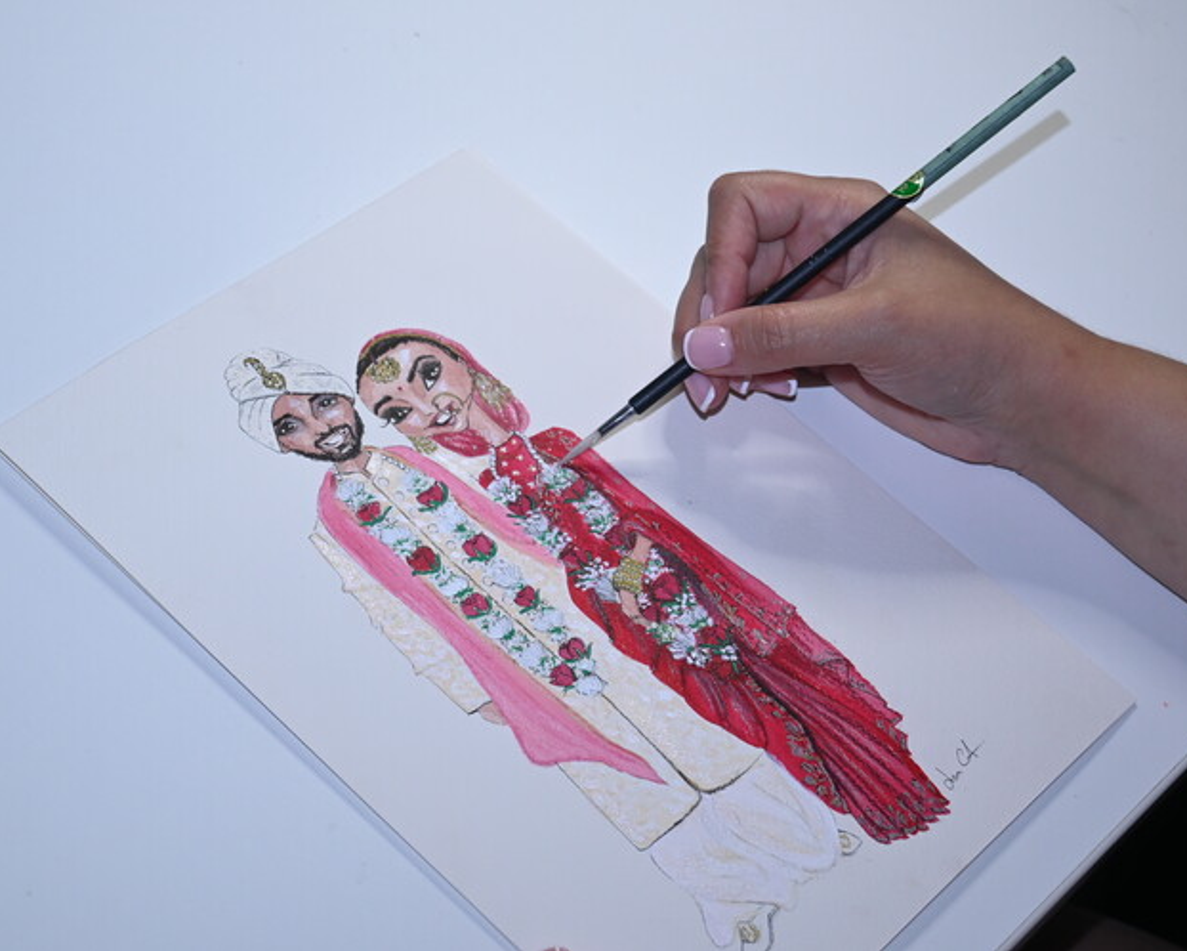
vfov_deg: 22.0
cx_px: 525
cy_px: 476
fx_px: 2445
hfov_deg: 27.3
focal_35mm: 70
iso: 400
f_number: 5.6
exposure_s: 1/125
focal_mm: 41
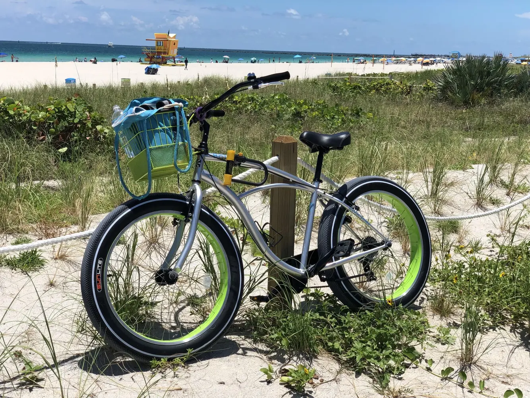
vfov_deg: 28.0
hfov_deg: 36.8
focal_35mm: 52
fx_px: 796
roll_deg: -1.2
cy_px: 199
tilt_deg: -9.7
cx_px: 265
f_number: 2.4
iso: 16
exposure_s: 1/1499
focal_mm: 6
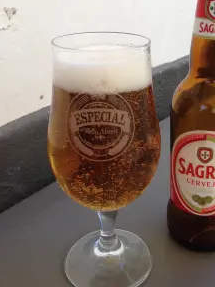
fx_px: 381
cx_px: 141
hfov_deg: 31.3
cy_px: 111
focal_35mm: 46
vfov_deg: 41.0
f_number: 2.4
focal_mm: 4.12
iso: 50
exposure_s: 1/168
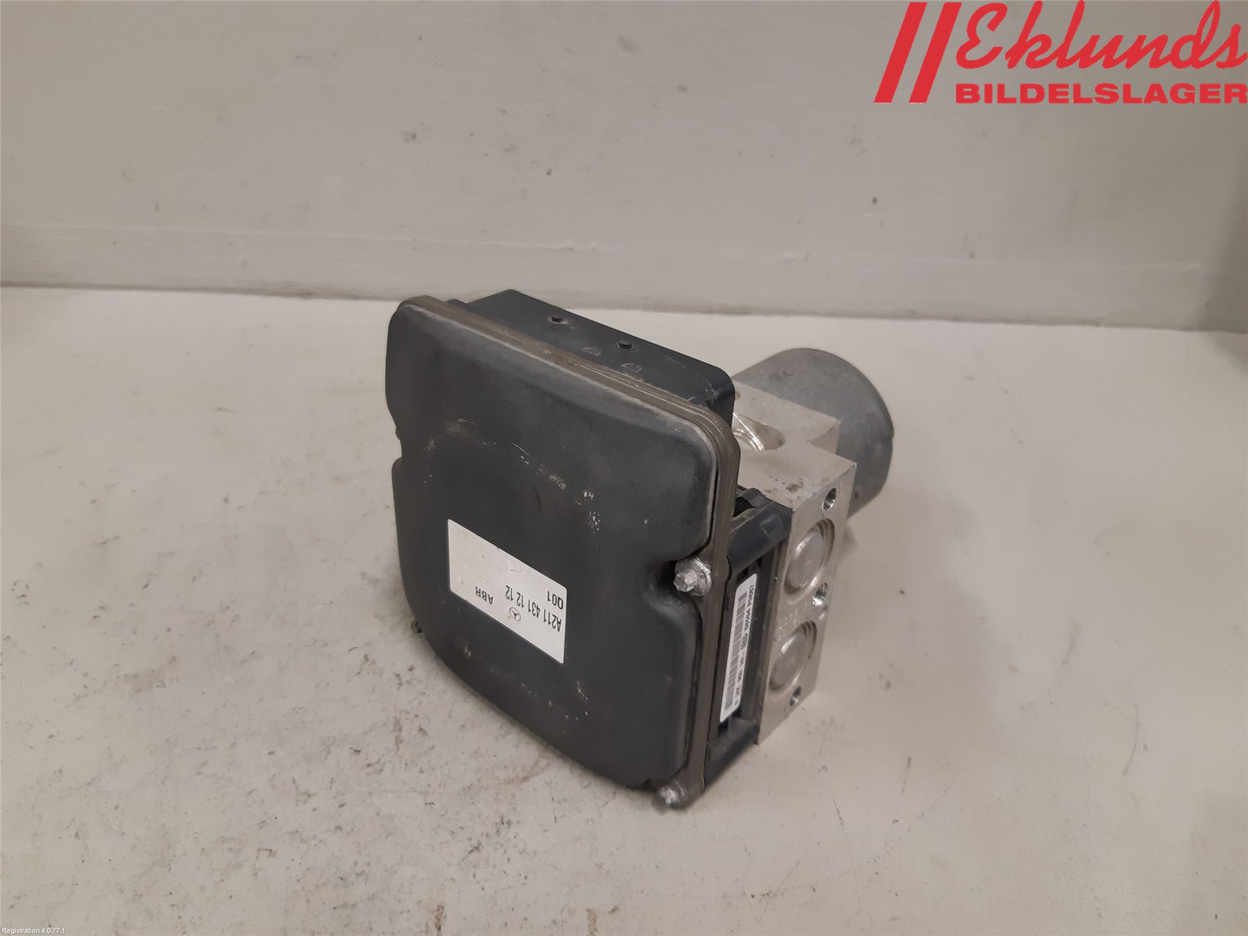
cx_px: 624
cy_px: 468
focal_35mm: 26
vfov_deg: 53.1
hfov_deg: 67.3
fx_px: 937
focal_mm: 3.93
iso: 125
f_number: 1.7
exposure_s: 1/50
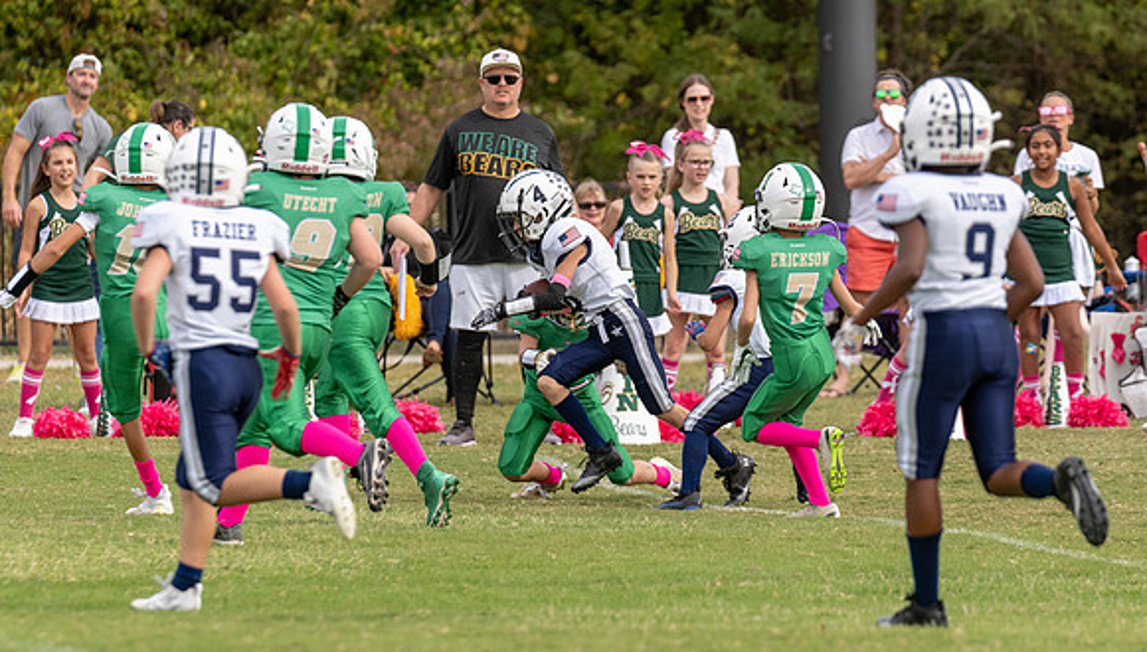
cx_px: 608
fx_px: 11281
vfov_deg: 3.3
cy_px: 324
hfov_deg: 5.8
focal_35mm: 370
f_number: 3.5
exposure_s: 1/1250
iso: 200
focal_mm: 200
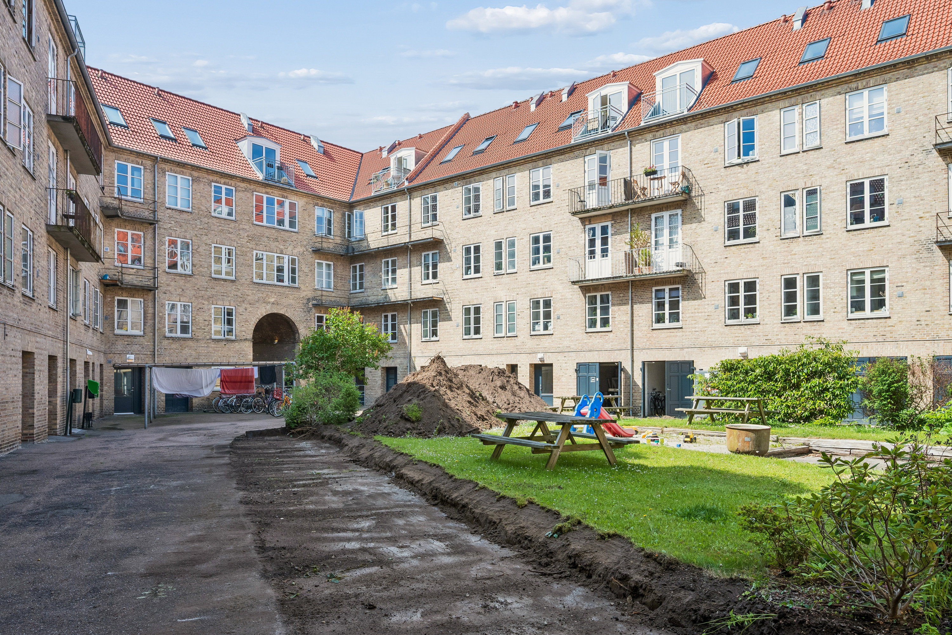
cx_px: 476
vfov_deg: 52.2
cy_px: 318
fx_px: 648
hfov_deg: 72.6
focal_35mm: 24
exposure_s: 1/640
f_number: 6.3
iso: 400
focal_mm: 24.5
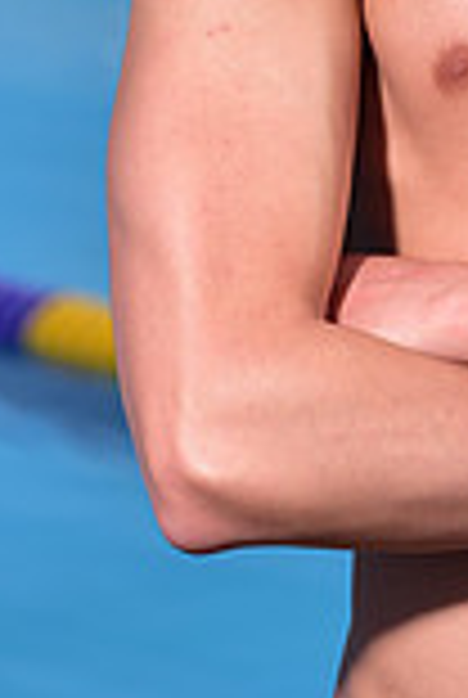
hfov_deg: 2.4
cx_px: 646
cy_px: -356
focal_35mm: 579
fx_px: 11240
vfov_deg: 3.5
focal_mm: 155
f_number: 6.3
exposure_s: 1/250
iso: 80
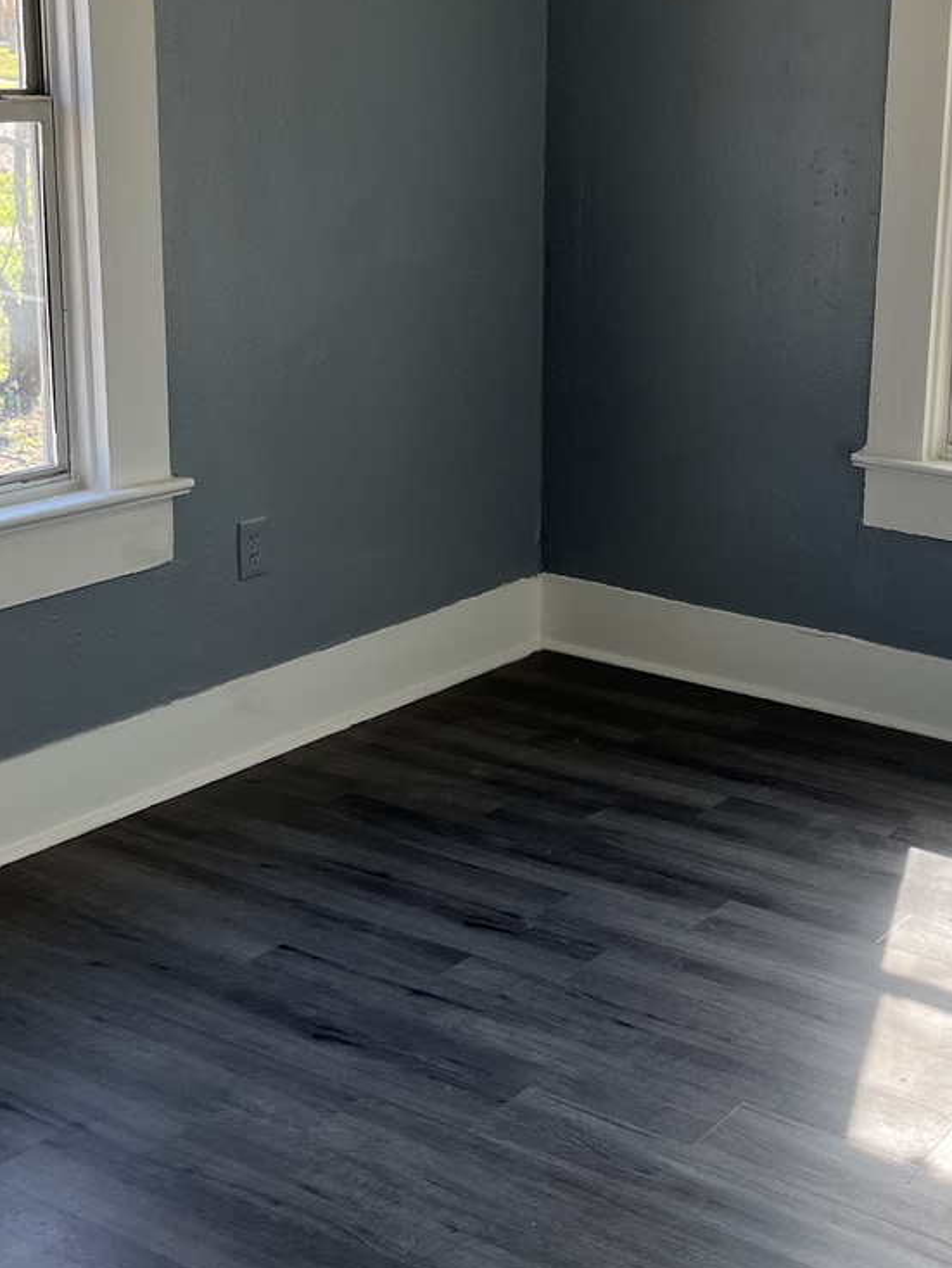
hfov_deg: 27.4
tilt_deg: -15.1
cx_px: 876
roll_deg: -4.1
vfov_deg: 37.4
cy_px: 530
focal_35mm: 51
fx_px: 1869
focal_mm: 5.1
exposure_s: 1/258
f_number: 1.6
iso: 40
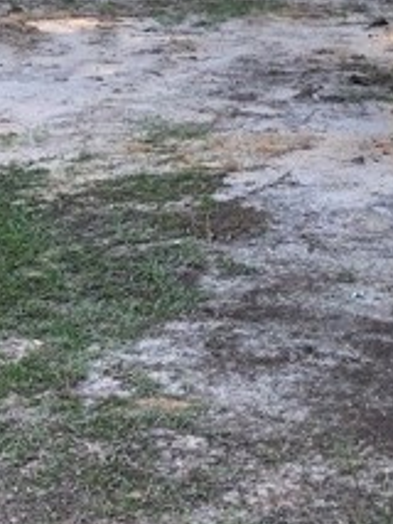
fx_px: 1527
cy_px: 74
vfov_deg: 19.2
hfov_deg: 14.5
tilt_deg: -9.8
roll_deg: +0.1
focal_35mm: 101
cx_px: 349
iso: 20
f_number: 1.8
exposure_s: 1/147
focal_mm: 3.99
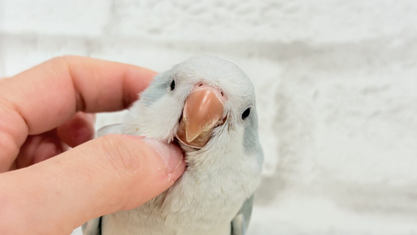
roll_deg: -1.0
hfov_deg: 36.6
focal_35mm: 57
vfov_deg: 21.1
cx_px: 209
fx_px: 630
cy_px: 128
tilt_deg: -3.7
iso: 32
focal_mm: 5.96
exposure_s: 1/50
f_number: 1.6
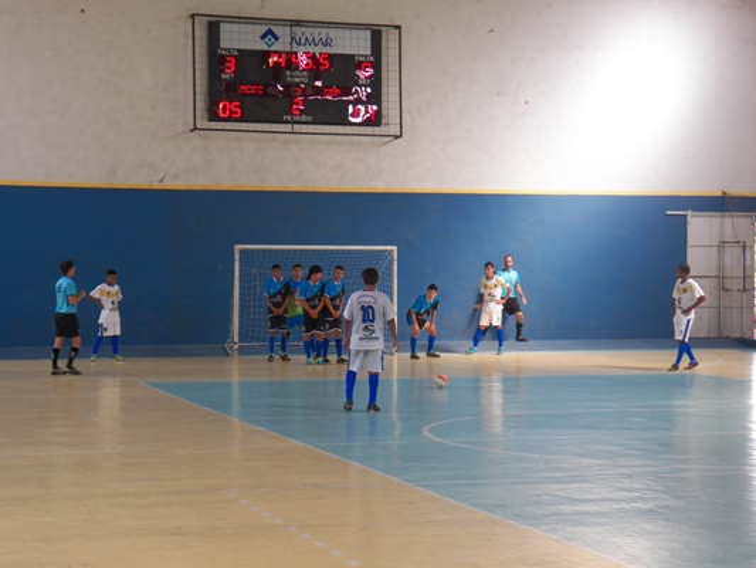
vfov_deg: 18.4
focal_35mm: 80
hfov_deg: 24.4
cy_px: 284
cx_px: 378
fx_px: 1748
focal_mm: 14.4
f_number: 3.6
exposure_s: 1/60
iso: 125
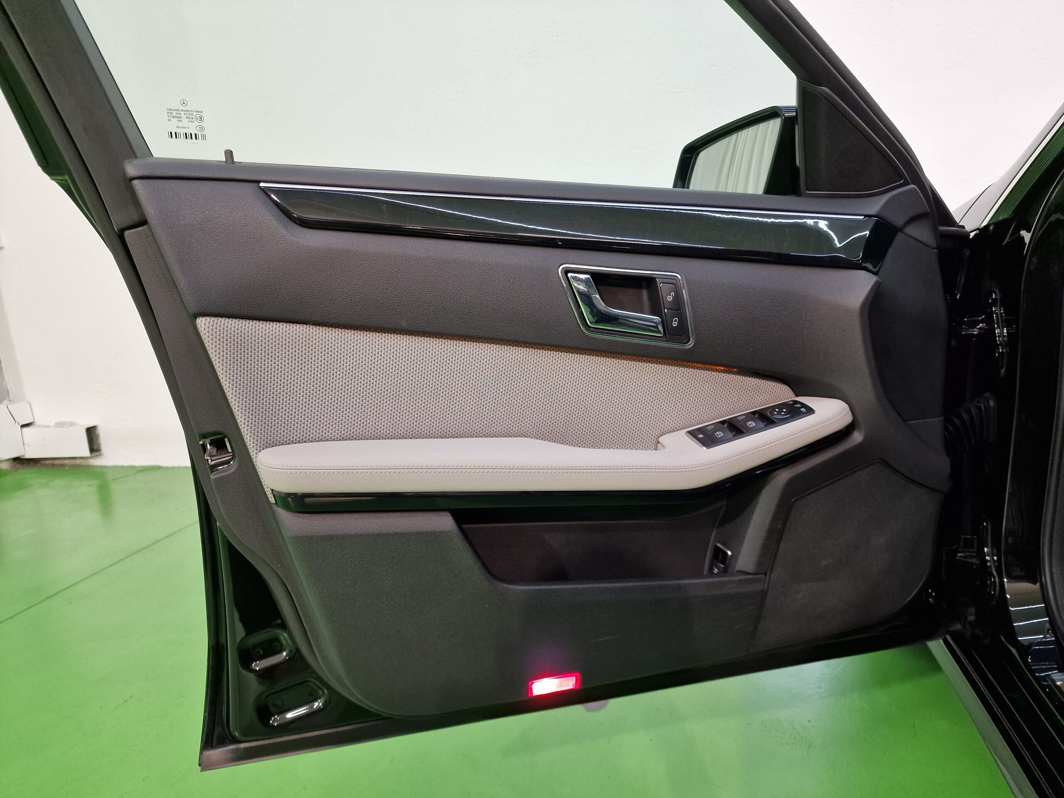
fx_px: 707
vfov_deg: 58.9
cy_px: 399
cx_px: 532
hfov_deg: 73.9
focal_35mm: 23
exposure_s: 1/100
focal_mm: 6.4
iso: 200
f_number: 1.8
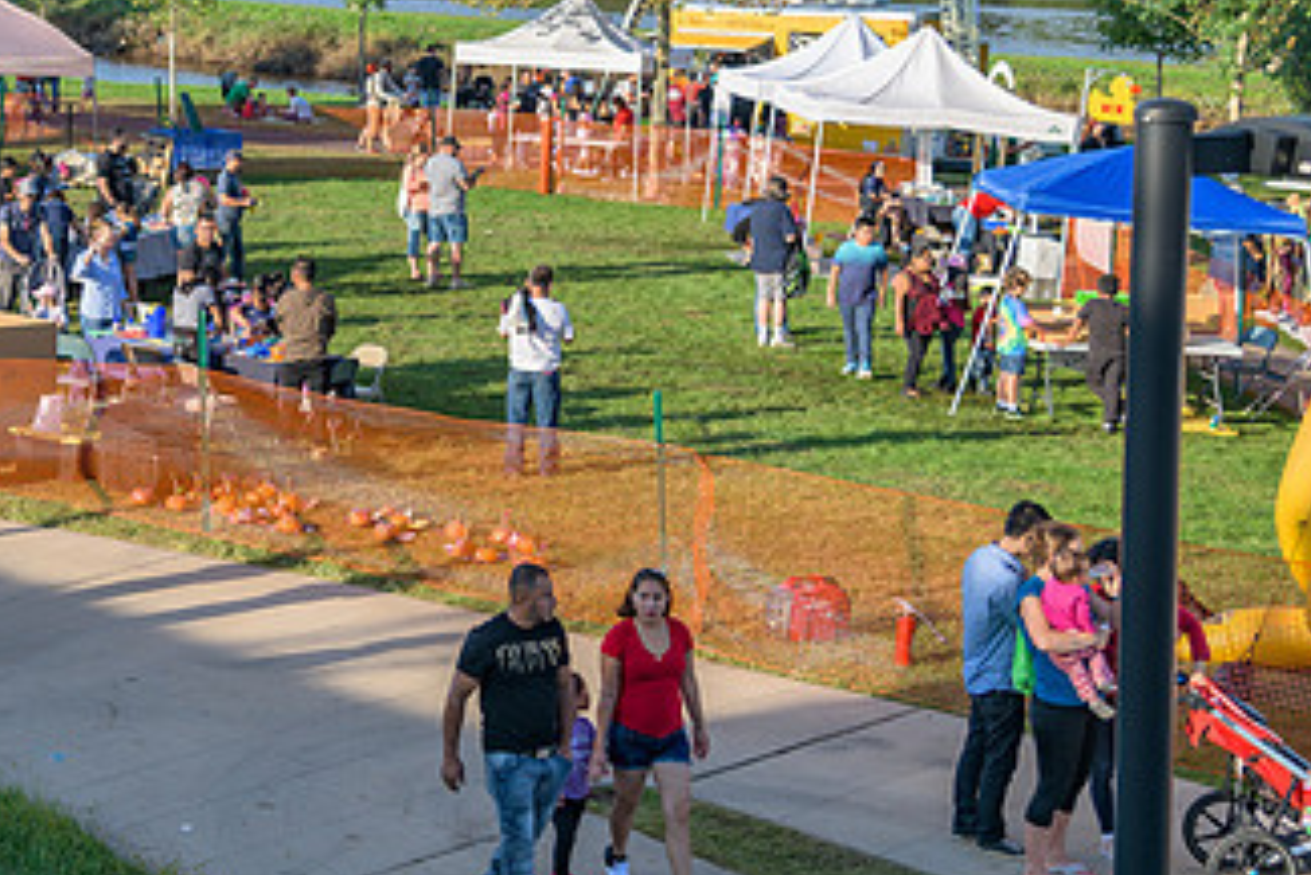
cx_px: 282
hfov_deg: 24.4
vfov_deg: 16.6
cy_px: 252
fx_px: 2987
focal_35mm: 82
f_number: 4
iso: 72
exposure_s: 1/200
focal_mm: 46
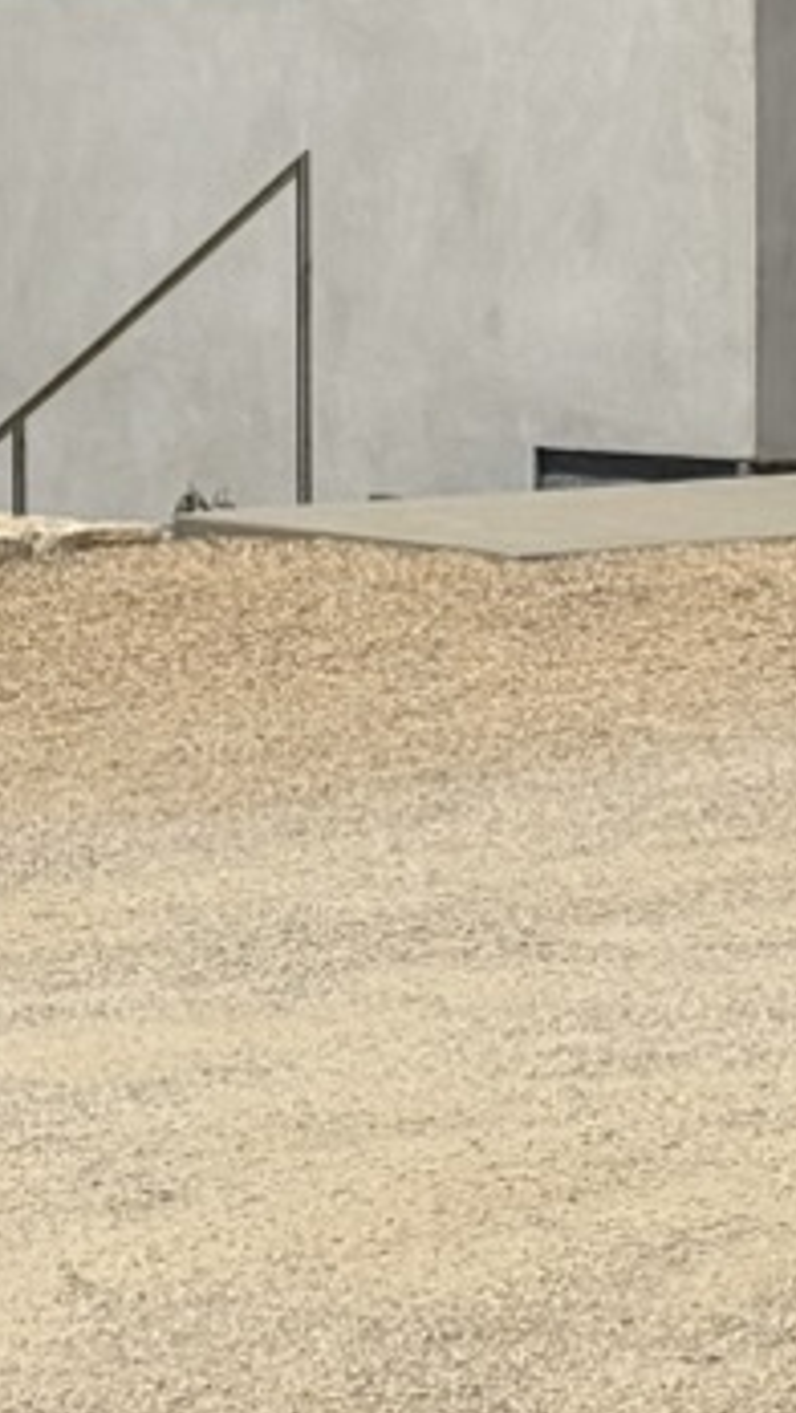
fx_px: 5773
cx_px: 565
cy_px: -110
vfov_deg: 13.7
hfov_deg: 7.9
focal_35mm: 154
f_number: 1.78
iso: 64
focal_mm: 6.76
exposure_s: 1/9901
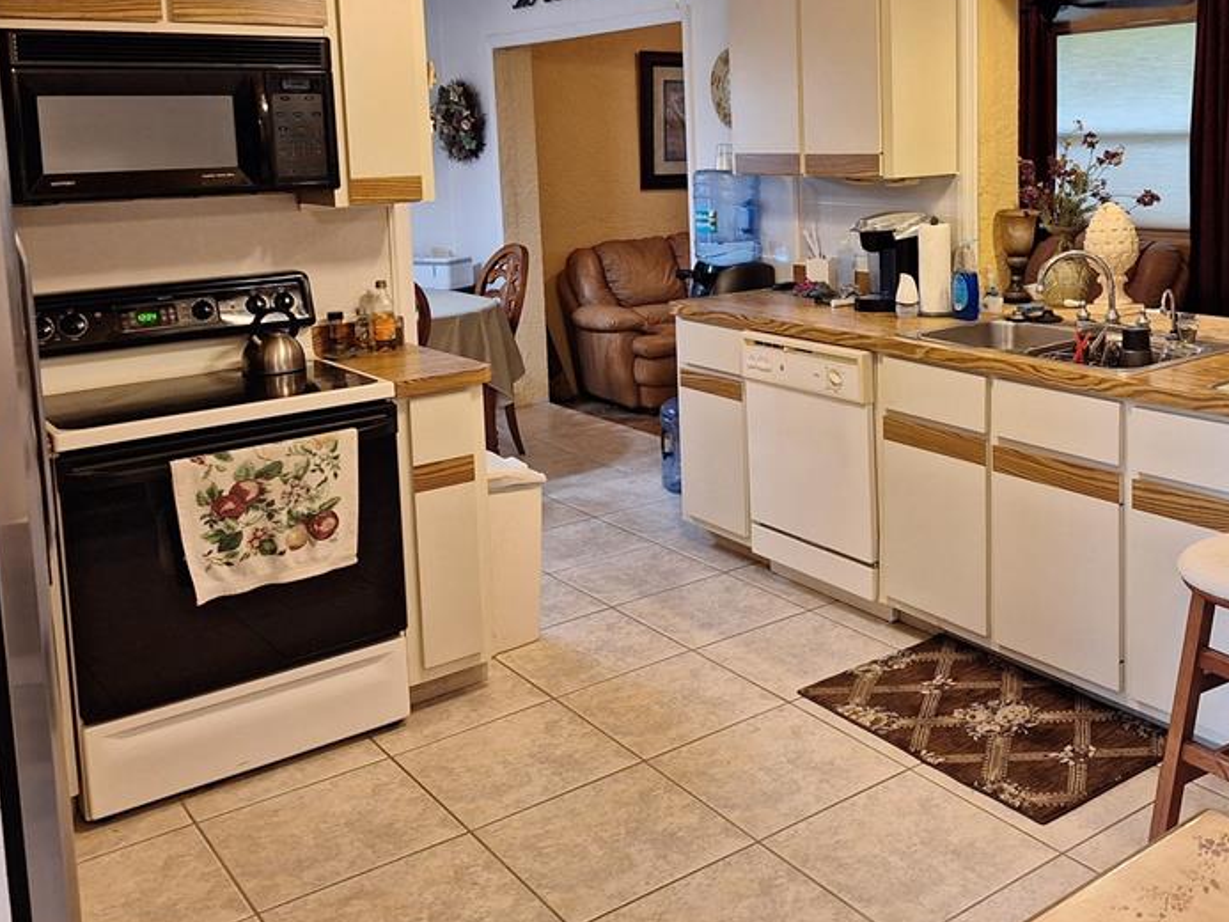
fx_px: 1207
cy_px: 255
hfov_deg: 53.3
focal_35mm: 34
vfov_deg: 40.9
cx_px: 775
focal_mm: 5.54
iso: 125
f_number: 1.8
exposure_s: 1/40
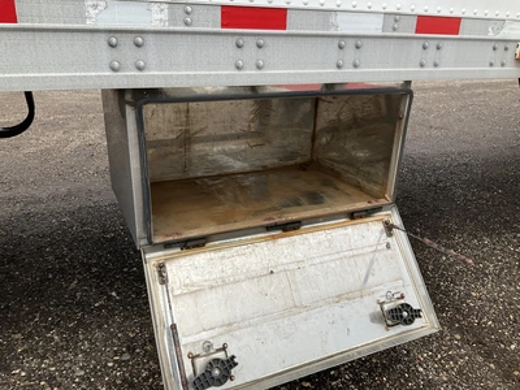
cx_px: 260
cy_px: 195
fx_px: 436
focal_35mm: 29
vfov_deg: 48.2
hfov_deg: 61.7
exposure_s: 1/175
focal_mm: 3
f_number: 1.8
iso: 20
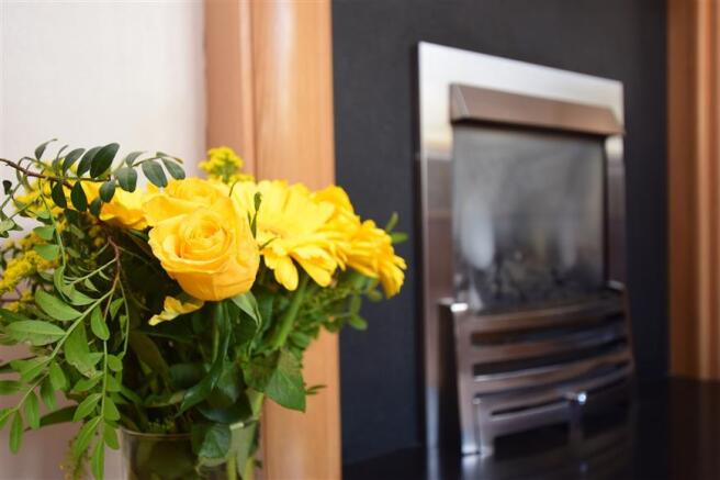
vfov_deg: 43.6
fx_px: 600
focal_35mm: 30
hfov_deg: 61.9
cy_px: 240
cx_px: 360
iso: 320
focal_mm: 20
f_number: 3.5
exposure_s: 1/30
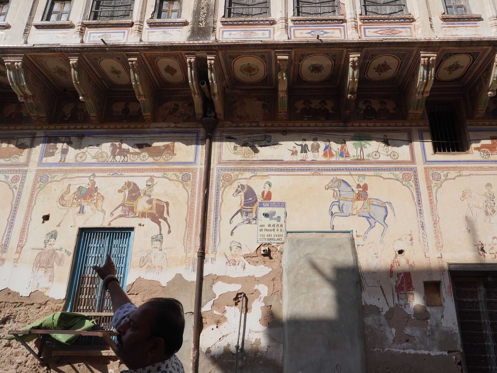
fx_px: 373
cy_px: 187
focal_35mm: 26
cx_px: 277
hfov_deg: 67.1
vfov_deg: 53.1
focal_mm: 24
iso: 100
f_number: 18
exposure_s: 1/100
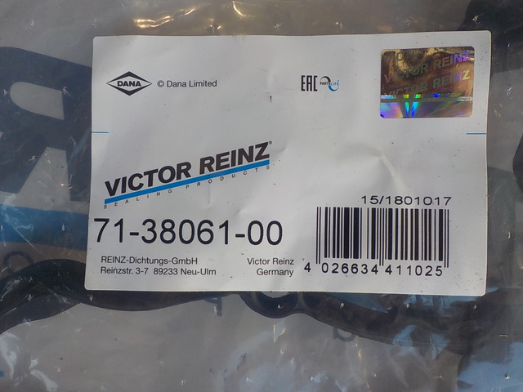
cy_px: 196
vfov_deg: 46.8
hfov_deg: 60.0
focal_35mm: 30
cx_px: 262
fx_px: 453
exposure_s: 1/100
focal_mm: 4.1
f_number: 3.3
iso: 125
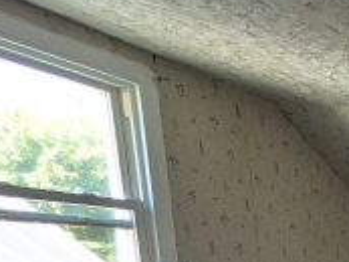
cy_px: 345
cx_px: 656
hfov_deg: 21.3
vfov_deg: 26.5
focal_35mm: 46
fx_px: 464
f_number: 1.7
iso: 48
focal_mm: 2.02
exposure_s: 1/35
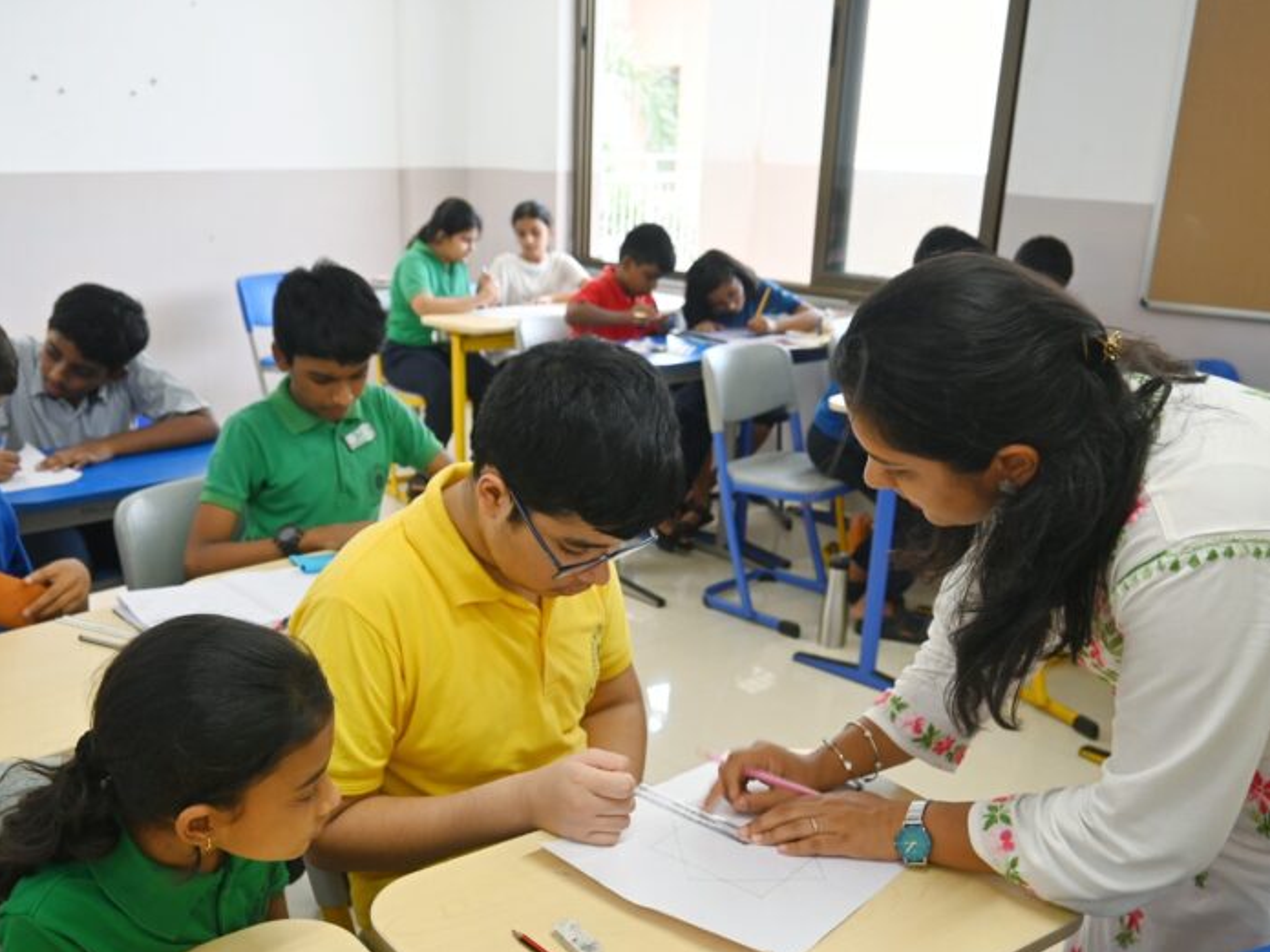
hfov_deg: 53.8
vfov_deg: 41.3
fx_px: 1247
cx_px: 552
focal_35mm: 34
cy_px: 619
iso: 125
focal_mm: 16
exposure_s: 1/25
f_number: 3.5
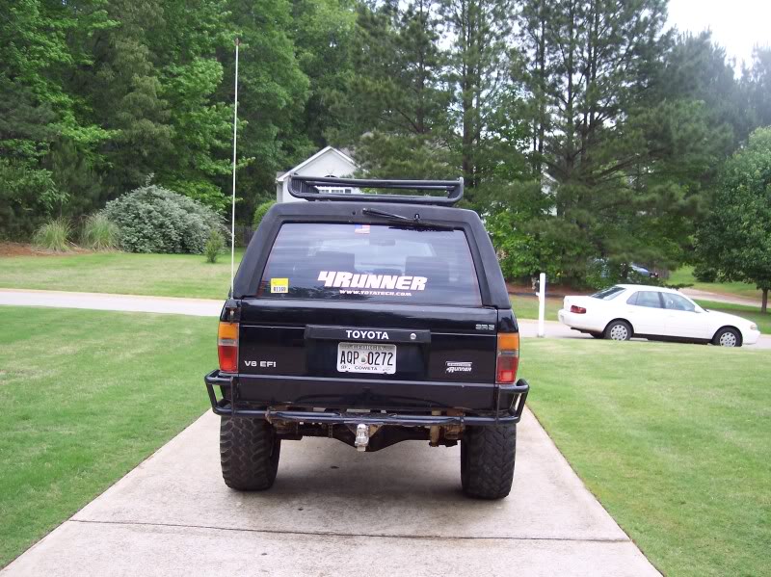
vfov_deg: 37.7
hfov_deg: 49.0
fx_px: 846
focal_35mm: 38
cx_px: 386
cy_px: 288
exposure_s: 1/250
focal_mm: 8
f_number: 2.8
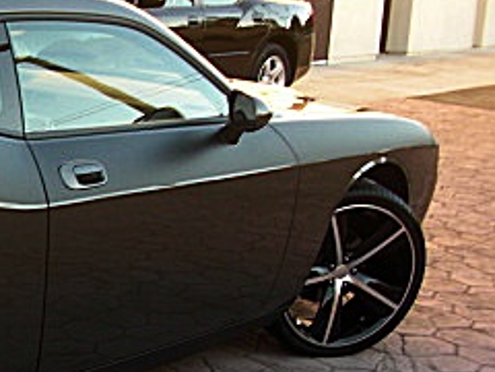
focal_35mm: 96
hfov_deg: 18.9
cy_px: 283
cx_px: -155
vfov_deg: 15.3
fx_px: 1373
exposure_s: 1/80
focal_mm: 6.3
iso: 100
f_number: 2.8
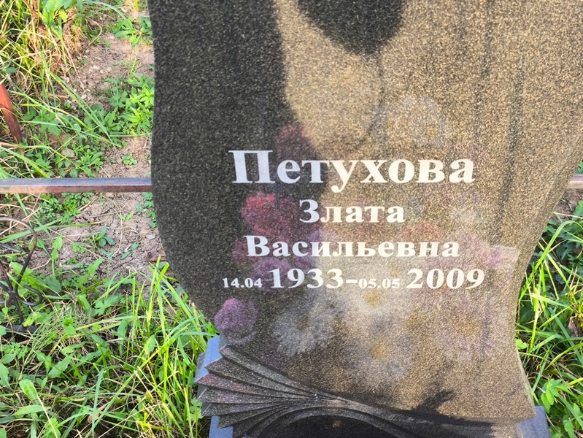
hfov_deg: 38.2
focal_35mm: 50
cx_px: 292
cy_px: 219
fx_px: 842
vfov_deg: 29.1
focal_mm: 4.71
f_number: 1.7
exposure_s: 1/100
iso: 80
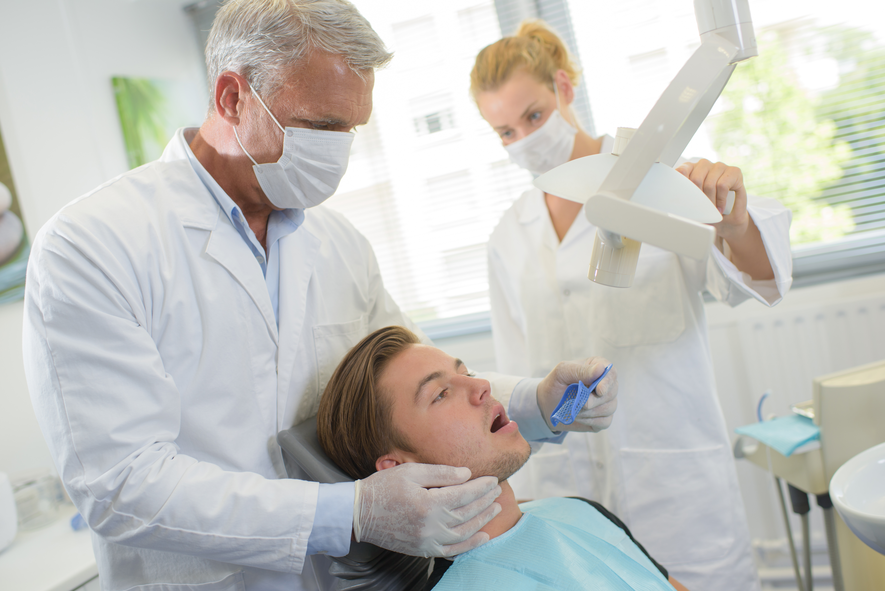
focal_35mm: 35
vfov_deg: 37.9
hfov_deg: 54.4
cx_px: 442
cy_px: 296
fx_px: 861
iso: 125
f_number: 2.8
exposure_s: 1/125
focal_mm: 35
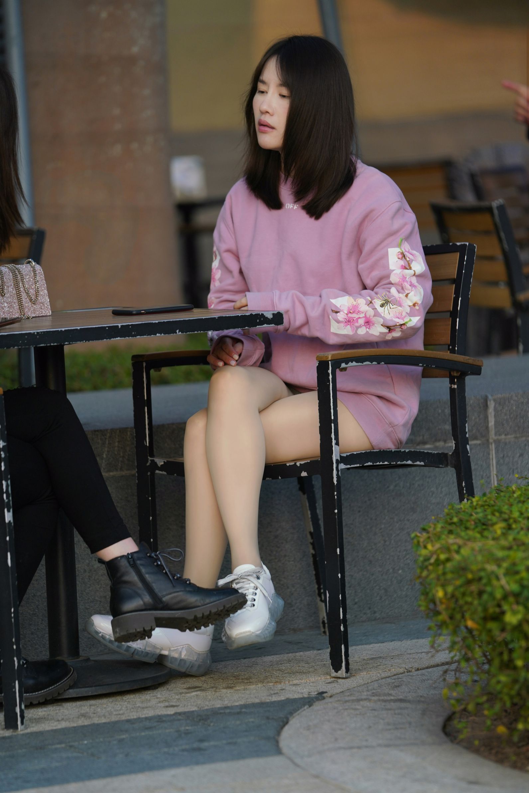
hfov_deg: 6.9
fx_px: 4362
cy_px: 396
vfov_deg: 10.4
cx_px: 264
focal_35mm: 198
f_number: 2.8
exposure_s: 1/400
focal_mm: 198
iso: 320
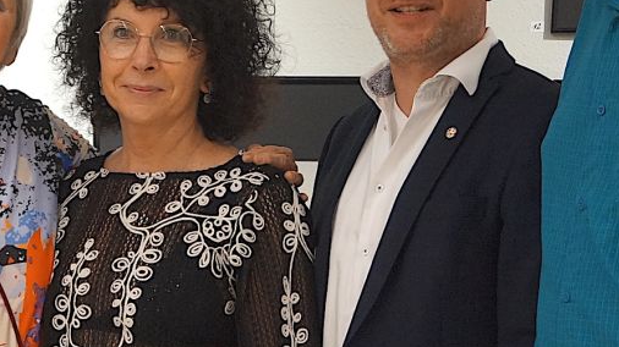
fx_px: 2018
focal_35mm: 123
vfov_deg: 9.7
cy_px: 408
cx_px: 4
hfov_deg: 17.1
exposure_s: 1/160
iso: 640
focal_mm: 22
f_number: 4
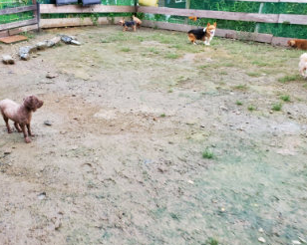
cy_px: 145
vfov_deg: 44.3
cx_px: 131
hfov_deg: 54.0
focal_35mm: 33
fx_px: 300
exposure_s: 1/100
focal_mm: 4.3
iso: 200
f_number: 2.4
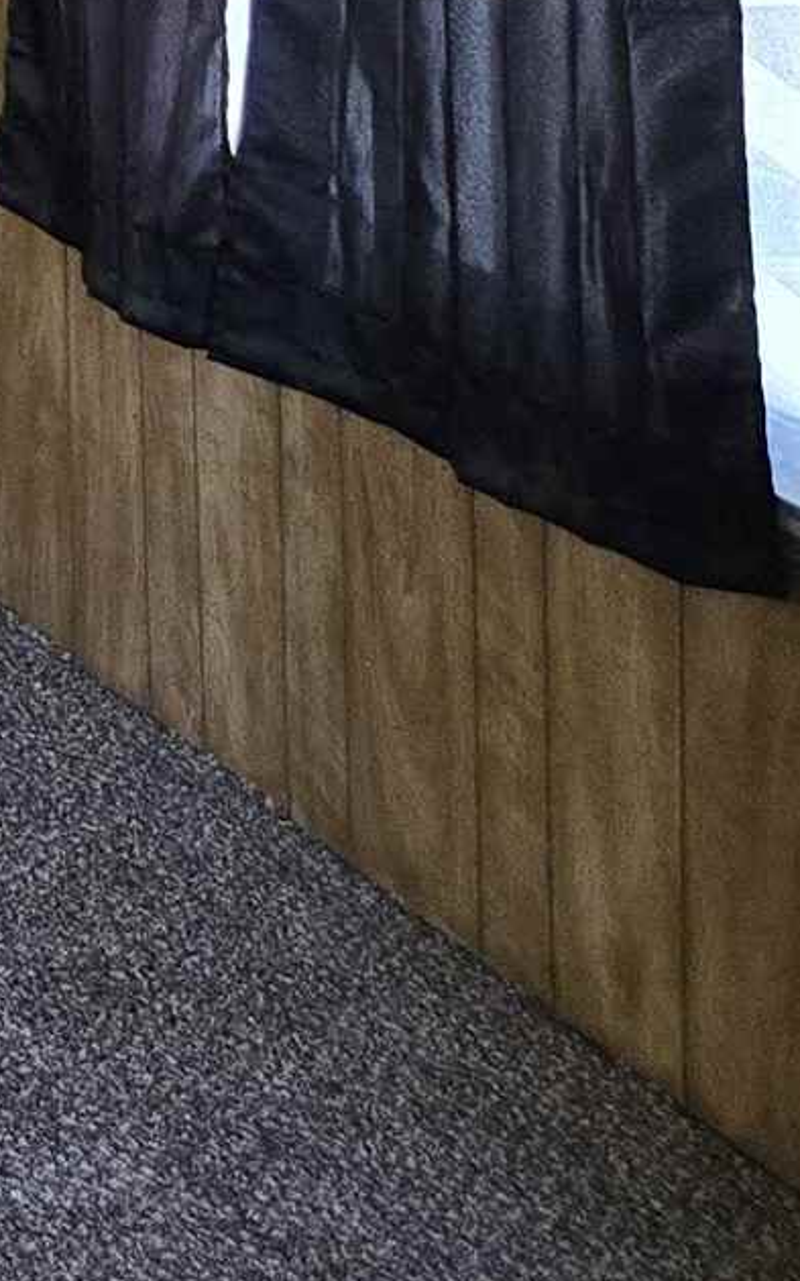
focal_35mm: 119
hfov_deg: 8.7
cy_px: -745
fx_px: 4152
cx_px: -1740
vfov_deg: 15.8
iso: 800
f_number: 1.8
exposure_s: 1/120
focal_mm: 5.4
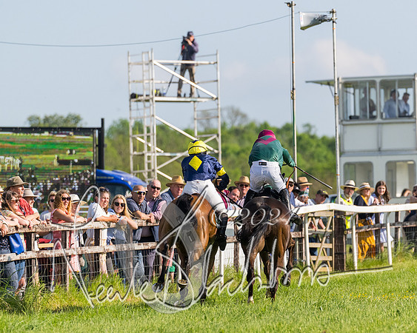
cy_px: 254
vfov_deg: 3.9
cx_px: 289
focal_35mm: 400
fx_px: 4929
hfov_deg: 4.8
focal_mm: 200
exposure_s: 1/6400
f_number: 4
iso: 500
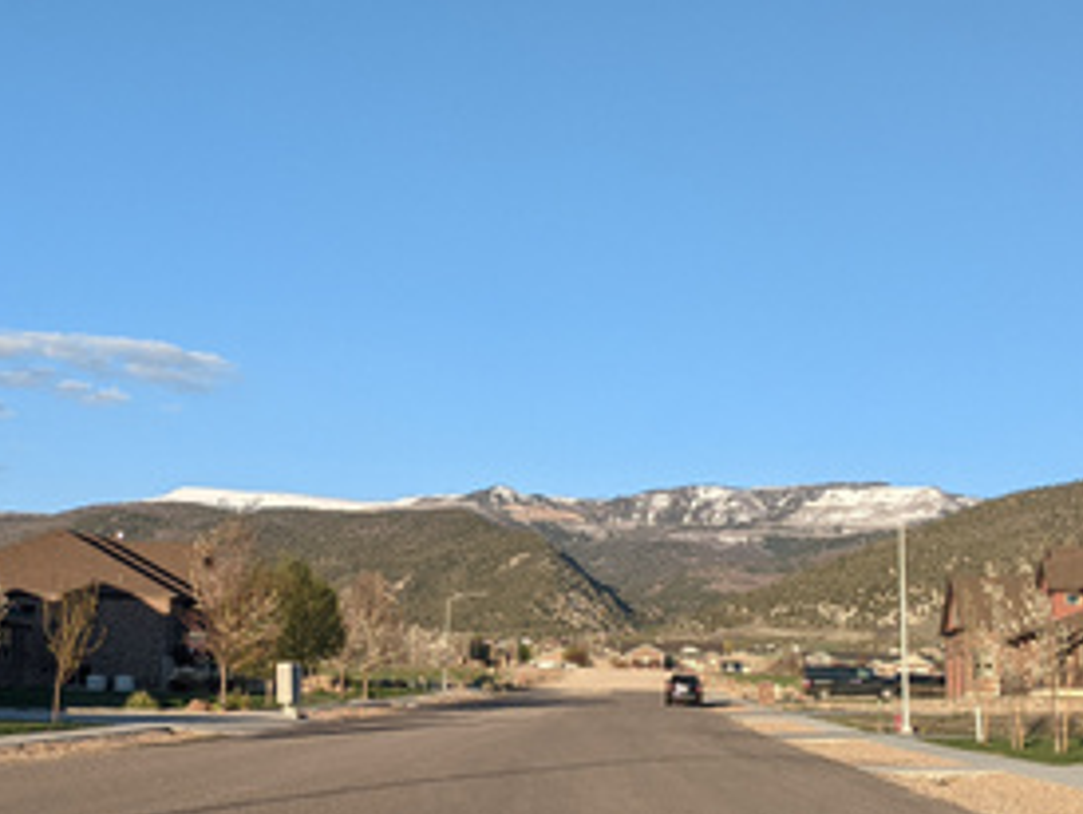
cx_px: 498
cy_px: 462
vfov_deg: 23.3
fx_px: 1973
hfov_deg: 30.7
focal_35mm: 63
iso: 44
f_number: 1.8
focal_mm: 4.44
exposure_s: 1/1114
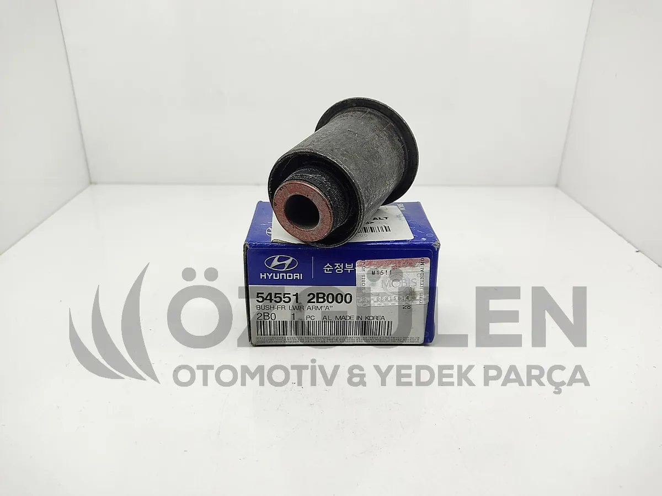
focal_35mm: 26
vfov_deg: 53.1
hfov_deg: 67.3
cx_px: 331
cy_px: 248
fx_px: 497
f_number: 1.79
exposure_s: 1/100
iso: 163
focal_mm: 4.74
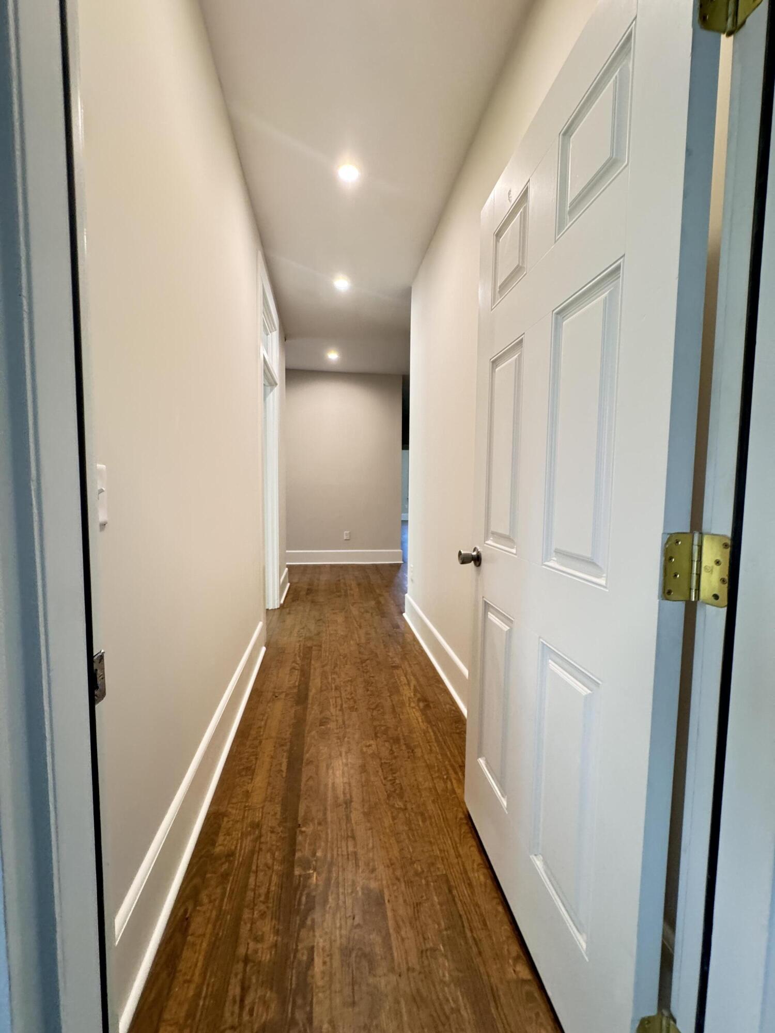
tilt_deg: -4.9
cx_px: 388
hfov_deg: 85.7
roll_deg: -1.7
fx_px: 418
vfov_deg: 102.1
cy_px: 516
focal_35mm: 14
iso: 320
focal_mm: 2.22
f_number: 2.2
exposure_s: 1/60
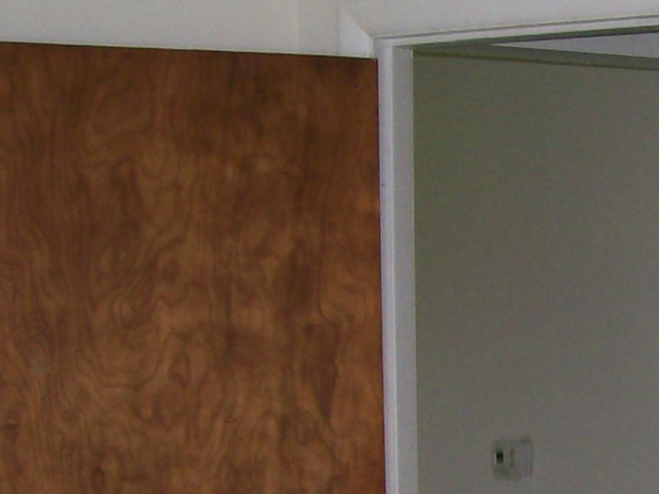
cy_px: 604
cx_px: 870
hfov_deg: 15.5
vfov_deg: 12.0
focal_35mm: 121
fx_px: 2303
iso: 80
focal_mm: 6
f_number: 2.7
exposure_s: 1/64
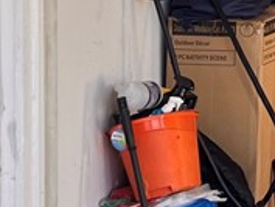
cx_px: 634
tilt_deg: -2.8
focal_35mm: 150
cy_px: -73
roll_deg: -0.1
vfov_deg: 9.7
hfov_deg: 11.2
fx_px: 1192
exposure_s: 1/265
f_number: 1.5
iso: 40
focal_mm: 5.7
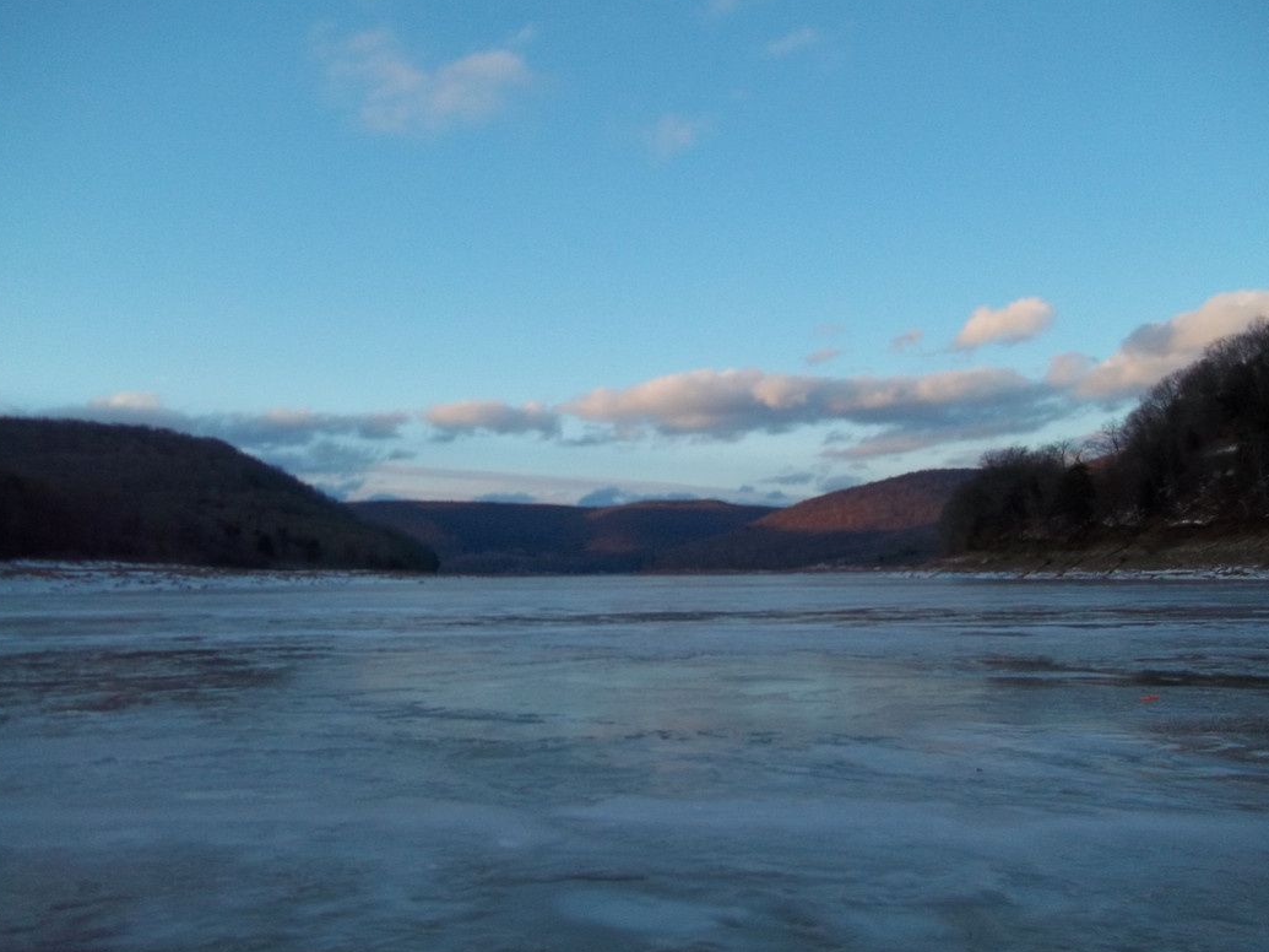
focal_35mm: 33
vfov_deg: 42.9
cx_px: 637
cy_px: 474
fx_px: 1210
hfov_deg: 55.4
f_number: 2.9
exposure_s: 1/400
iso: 80
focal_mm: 5.7
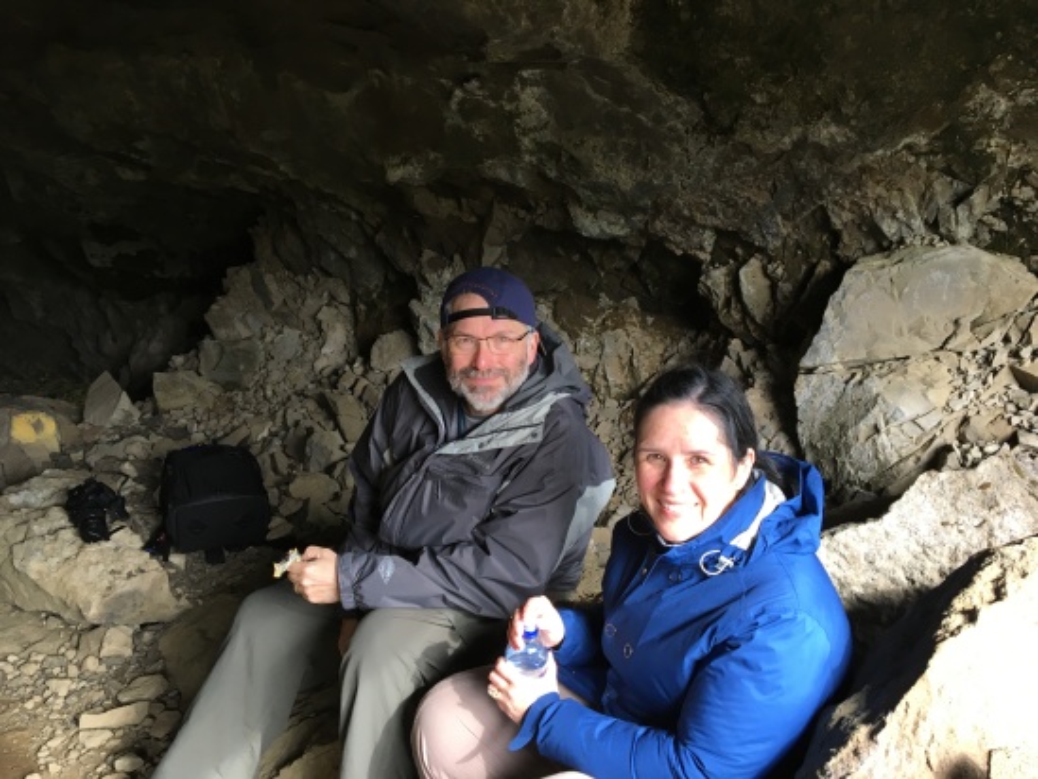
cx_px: 519
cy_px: 390
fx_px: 870
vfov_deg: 48.2
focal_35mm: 29
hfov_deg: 61.6
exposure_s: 1/30
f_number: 2.2
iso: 25
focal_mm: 4.15
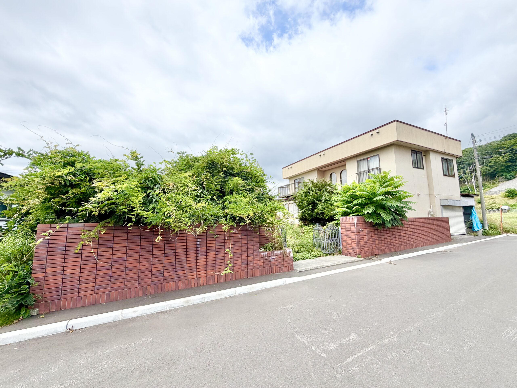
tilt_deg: +7.0
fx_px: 209
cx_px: 258
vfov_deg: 85.7
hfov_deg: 102.1
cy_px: 194
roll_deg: +1.1
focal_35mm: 14
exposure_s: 1/770
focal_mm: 2.22
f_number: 2.2
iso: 20
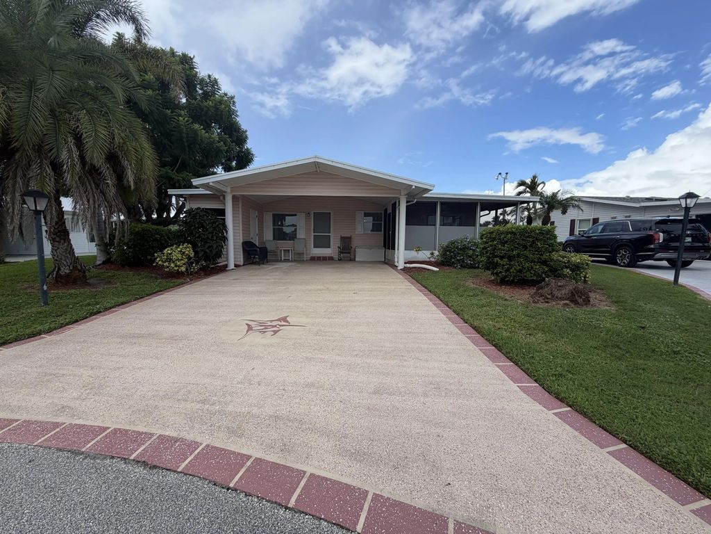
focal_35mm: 14
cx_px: 356
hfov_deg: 102.1
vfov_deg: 85.7
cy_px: 267
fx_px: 288
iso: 25
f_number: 2.2
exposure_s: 1/770
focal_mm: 2.22
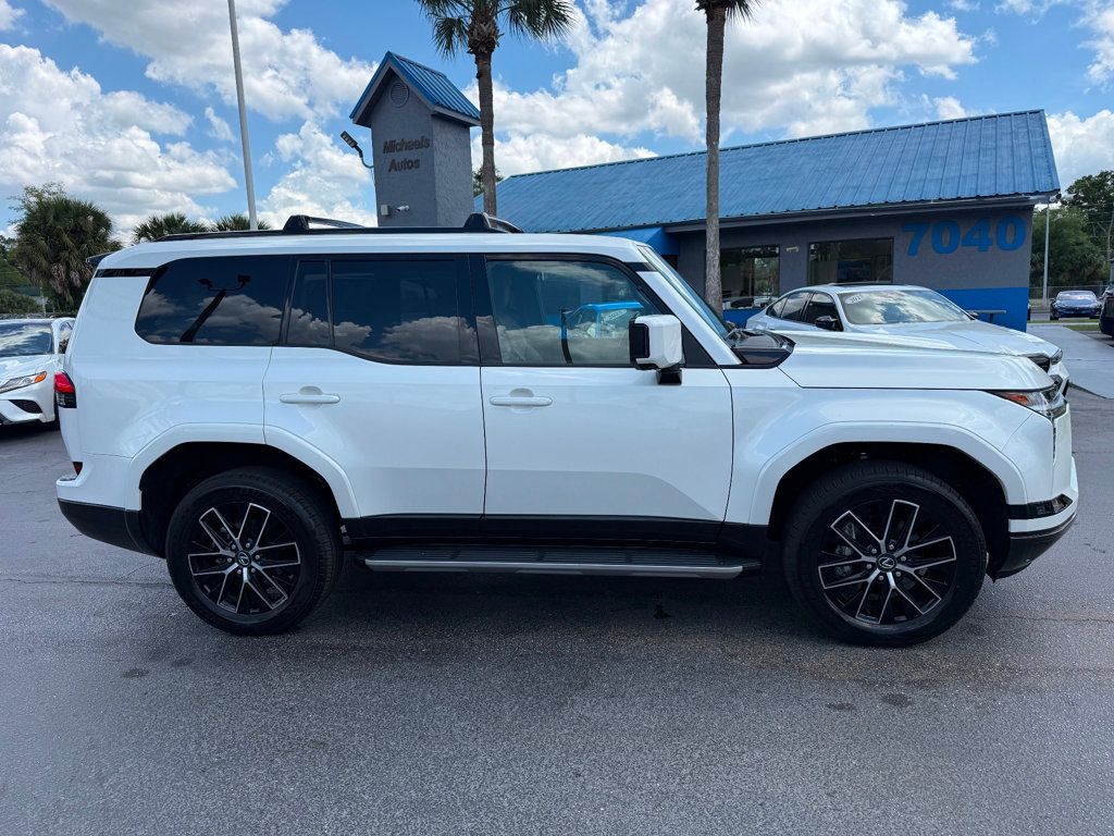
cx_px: 557
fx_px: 772
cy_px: 418
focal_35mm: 24
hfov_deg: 71.6
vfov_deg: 56.8
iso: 80
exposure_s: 1/3759
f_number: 1.78
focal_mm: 6.76
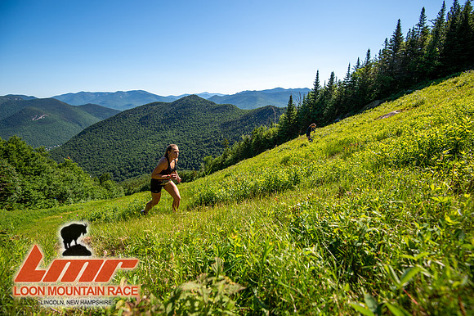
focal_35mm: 16
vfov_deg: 73.7
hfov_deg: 96.8
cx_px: 237
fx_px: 211
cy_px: 158
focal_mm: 16
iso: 100
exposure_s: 1/500
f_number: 5
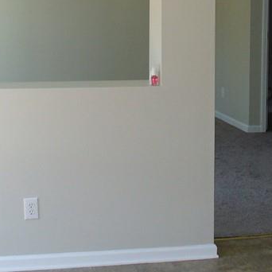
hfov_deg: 17.6
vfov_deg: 17.5
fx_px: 871
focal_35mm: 98
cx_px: 229
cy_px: 23
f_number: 2.8
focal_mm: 6.1
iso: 100
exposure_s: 1/60
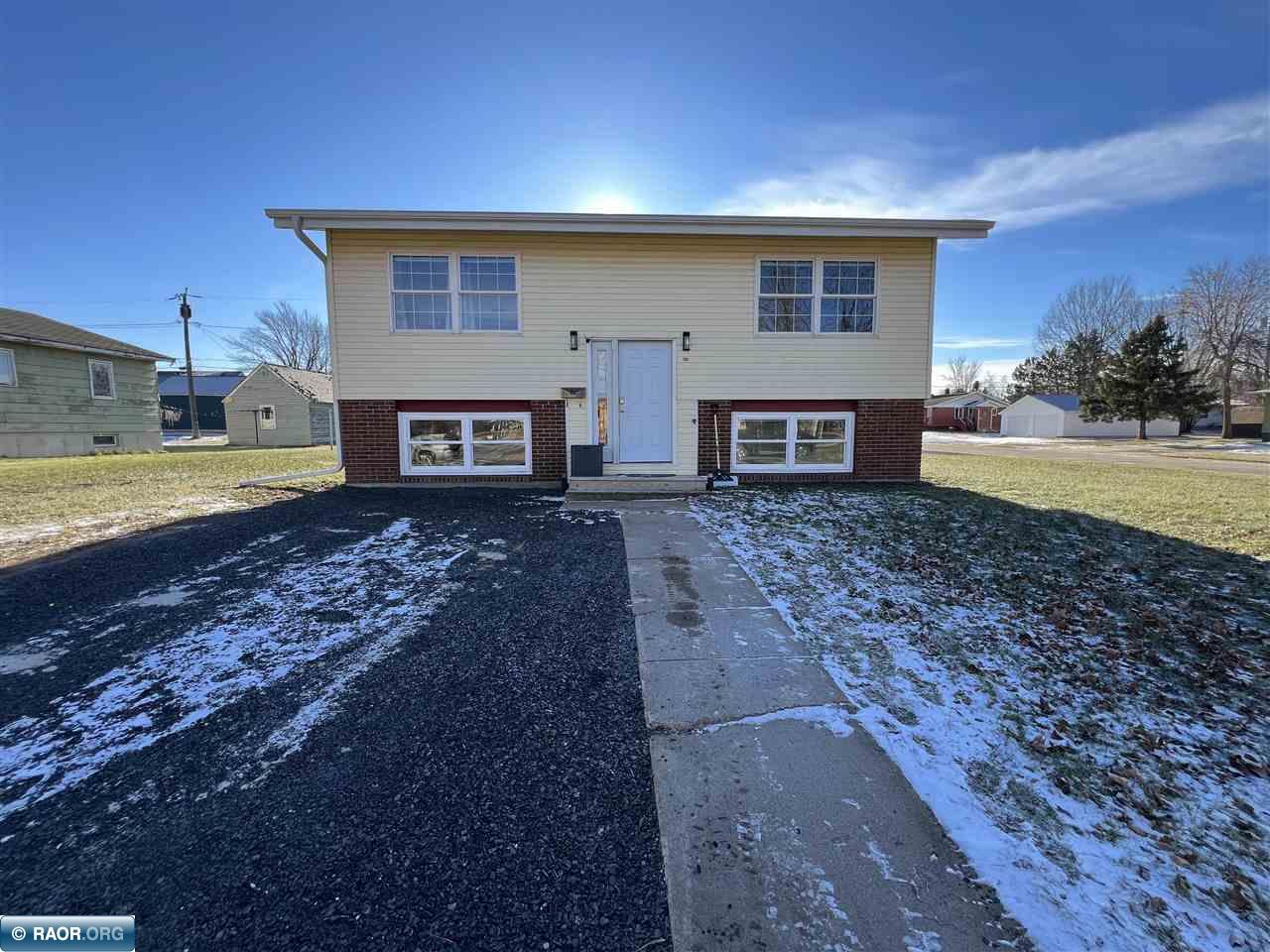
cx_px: 635
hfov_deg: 106.2
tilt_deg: -5.7
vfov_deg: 89.9
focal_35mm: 13
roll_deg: +0.3
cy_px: 476
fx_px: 477
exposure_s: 1/300
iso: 32
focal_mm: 1.57
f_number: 1.8
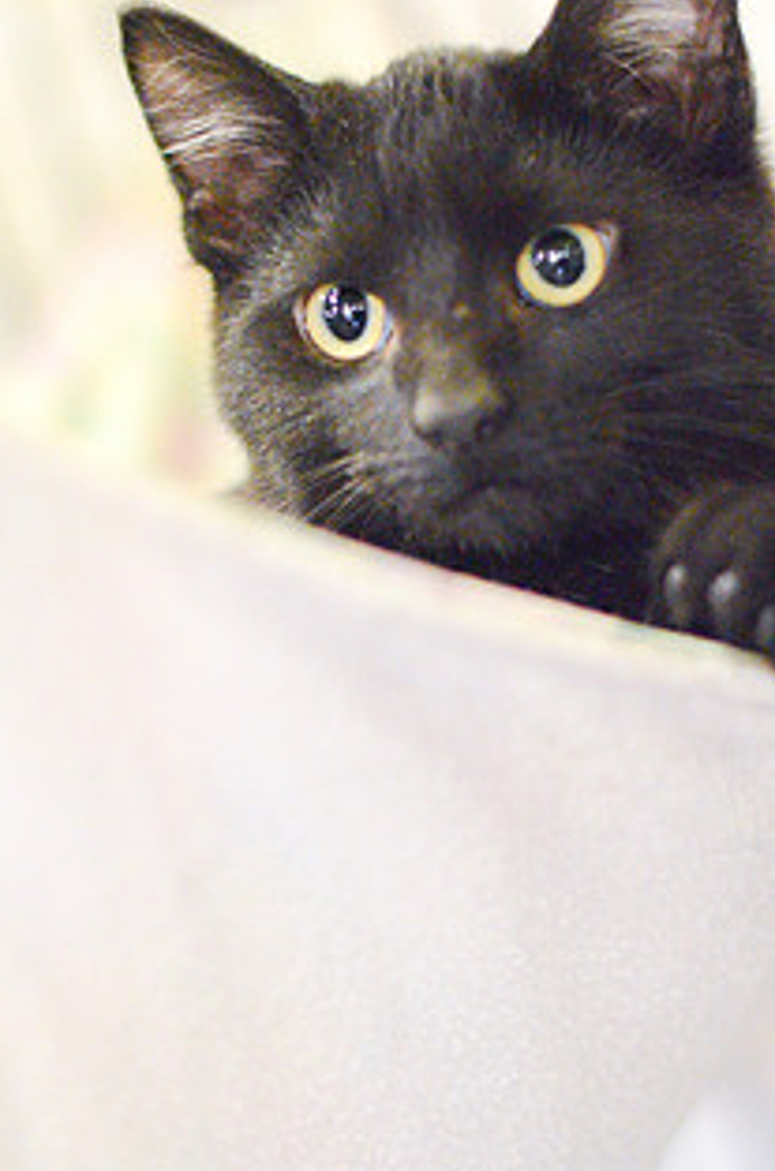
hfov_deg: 12.6
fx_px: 3507
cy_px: 629
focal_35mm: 108
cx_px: 386
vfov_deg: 19.0
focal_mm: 50
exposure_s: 1/250
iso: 6400
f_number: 1.8
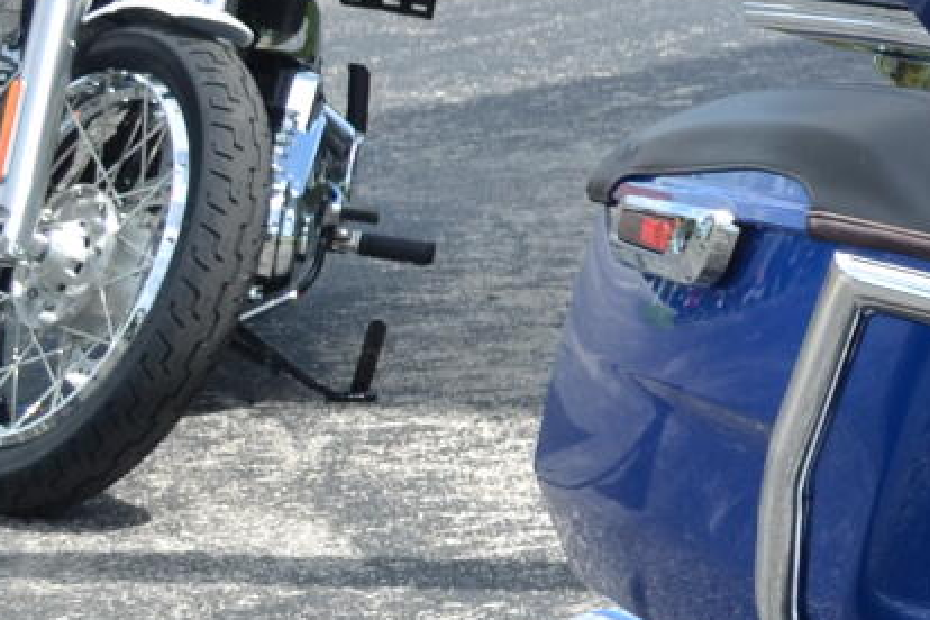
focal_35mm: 174
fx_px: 4495
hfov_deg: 10.3
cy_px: 565
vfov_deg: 7.9
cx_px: 2183
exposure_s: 1/200
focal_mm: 24
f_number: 6.3
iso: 100
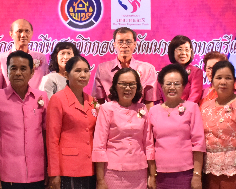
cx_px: 99
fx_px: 629
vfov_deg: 17.0
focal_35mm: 90
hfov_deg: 21.2
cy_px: 66
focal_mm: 18
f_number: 5.6
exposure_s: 1/125
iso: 1250
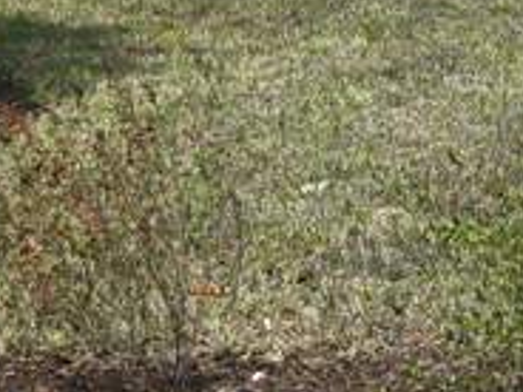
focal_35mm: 100
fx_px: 1511
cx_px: 827
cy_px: -273
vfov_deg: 13.5
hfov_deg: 17.3
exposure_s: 1/1262
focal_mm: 6.3
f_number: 1.7
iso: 12
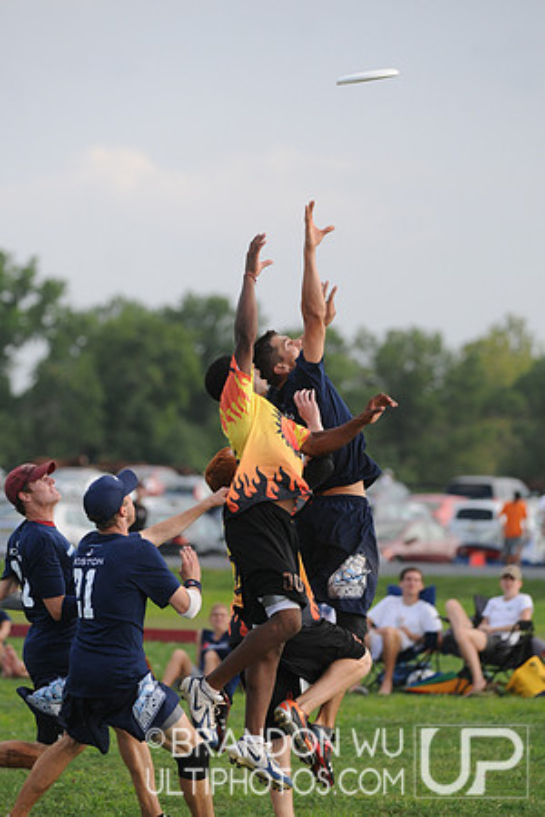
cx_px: 272
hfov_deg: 6.8
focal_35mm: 202
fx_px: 4598
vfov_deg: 10.2
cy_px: 408
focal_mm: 135
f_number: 2.8
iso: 400
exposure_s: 1/2000
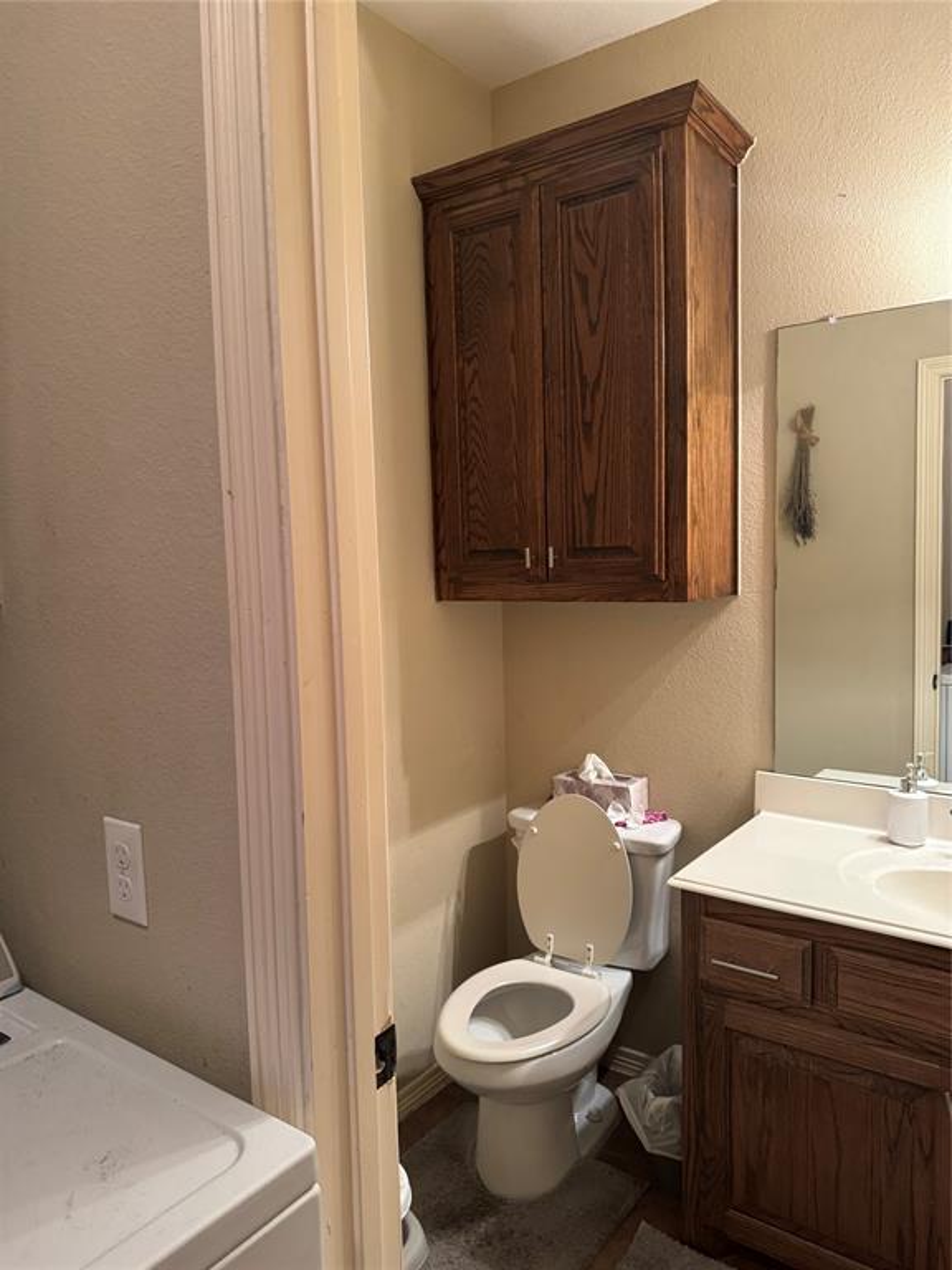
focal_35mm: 24
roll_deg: +3.0
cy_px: 635
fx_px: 880
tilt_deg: -4.1
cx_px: 476
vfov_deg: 71.6
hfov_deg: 56.8
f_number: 1.78
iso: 500
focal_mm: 6.76
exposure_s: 1/60
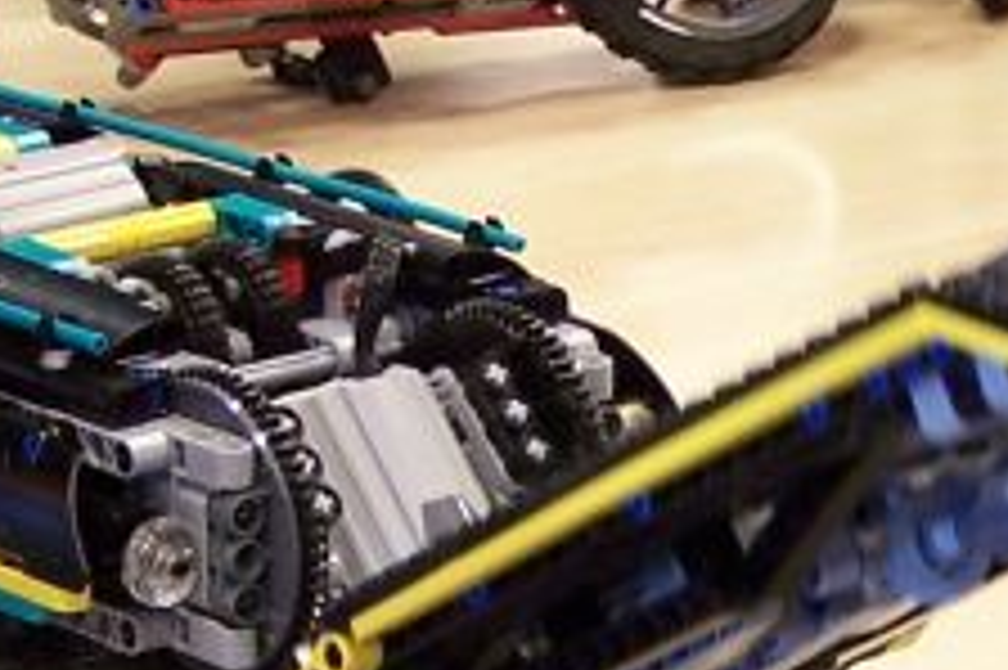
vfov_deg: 5.6
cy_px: 764
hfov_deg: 8.4
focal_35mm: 243
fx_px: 6799
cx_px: 958
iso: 80
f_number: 3
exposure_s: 1/6
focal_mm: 8.5
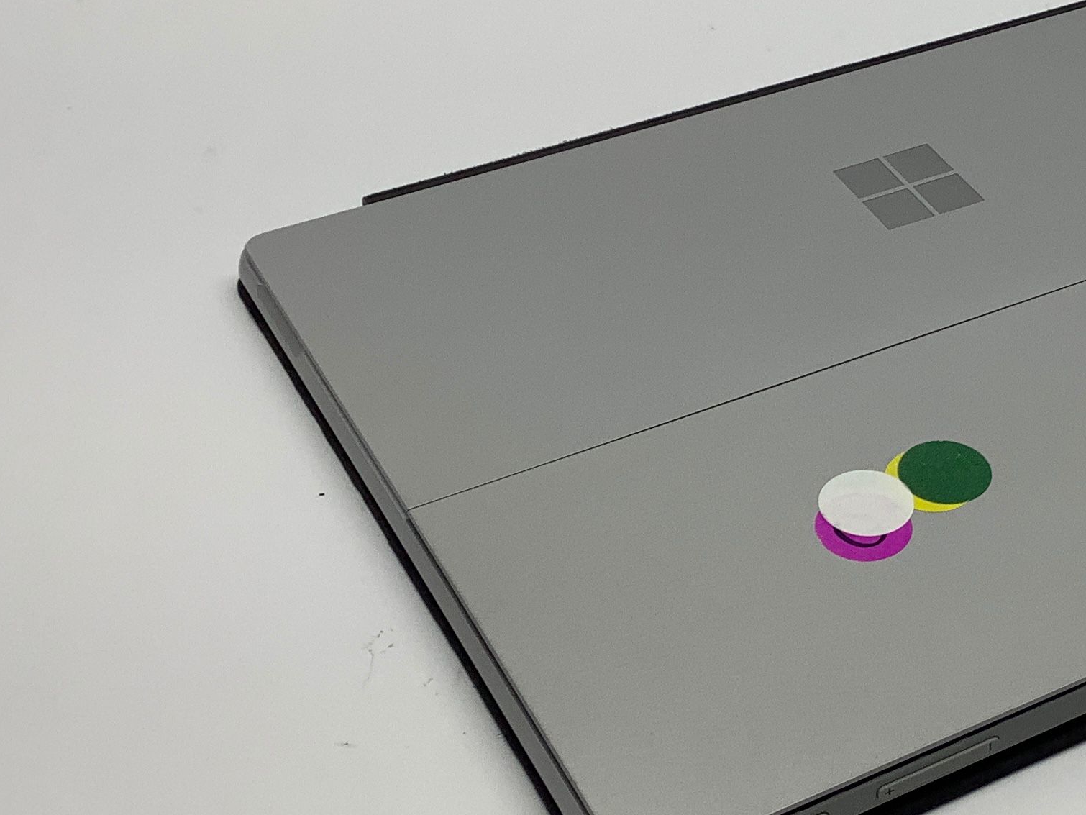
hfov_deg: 28.2
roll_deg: -4.9
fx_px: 2102
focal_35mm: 67
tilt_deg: -44.3
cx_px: 903
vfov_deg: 21.9
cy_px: 464
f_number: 2.4
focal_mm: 3.3
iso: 25
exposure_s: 1/129
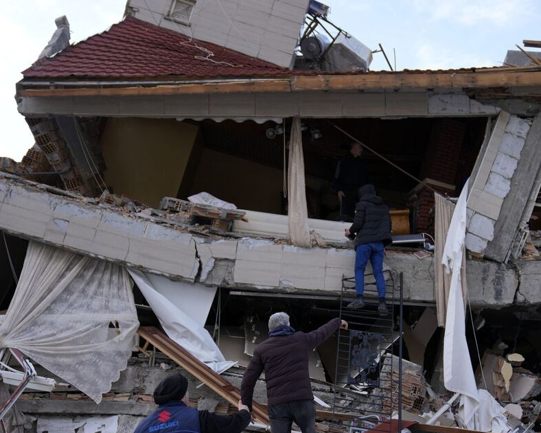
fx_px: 801
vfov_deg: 30.2
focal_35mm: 50
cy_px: 259
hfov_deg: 37.0
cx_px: 352
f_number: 2.8
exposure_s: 1/1000
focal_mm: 35
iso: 200
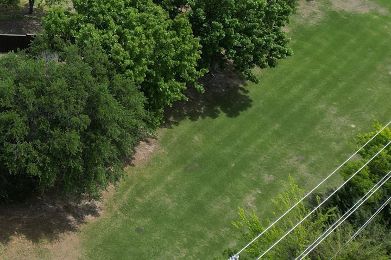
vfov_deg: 17.4
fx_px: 771
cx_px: -54
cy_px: -125
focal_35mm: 71
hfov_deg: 26.0
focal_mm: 6.72
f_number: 1.7
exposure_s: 1/3000
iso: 150
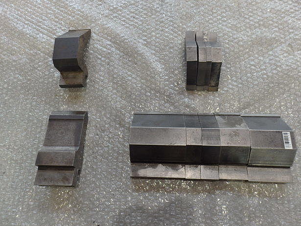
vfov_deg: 53.1
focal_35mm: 26
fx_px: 226
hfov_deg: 67.3
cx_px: 149
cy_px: 110
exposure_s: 1/30
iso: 160
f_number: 3
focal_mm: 4.5
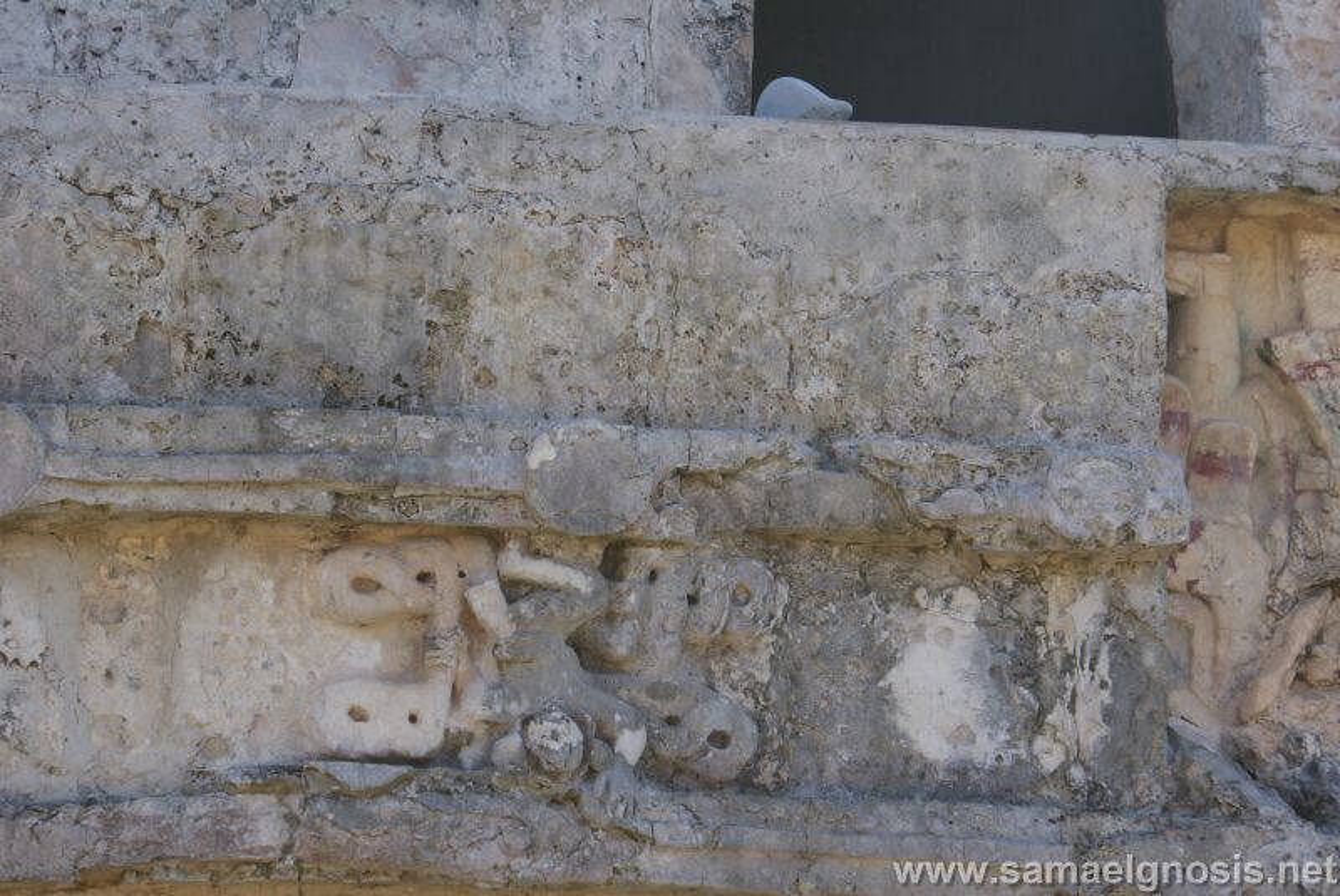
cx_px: 670
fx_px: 3912
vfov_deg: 13.1
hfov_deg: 19.4
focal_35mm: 105
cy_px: 448
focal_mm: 70
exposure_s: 1/200
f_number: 7.1
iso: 100
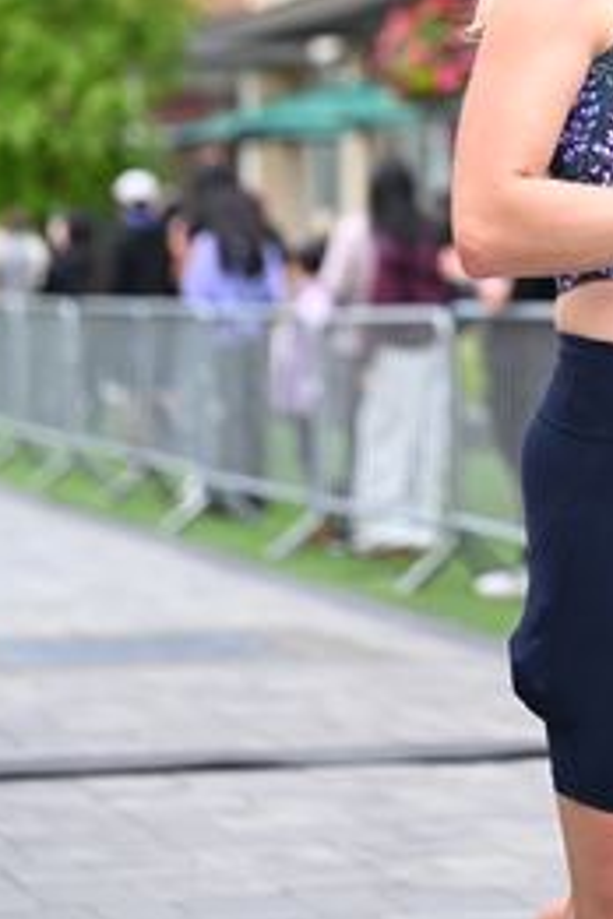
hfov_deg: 8.4
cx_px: 548
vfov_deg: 12.5
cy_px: 7
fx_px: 4137
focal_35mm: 162
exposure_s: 1/1600
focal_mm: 77
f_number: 2.8
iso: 1000
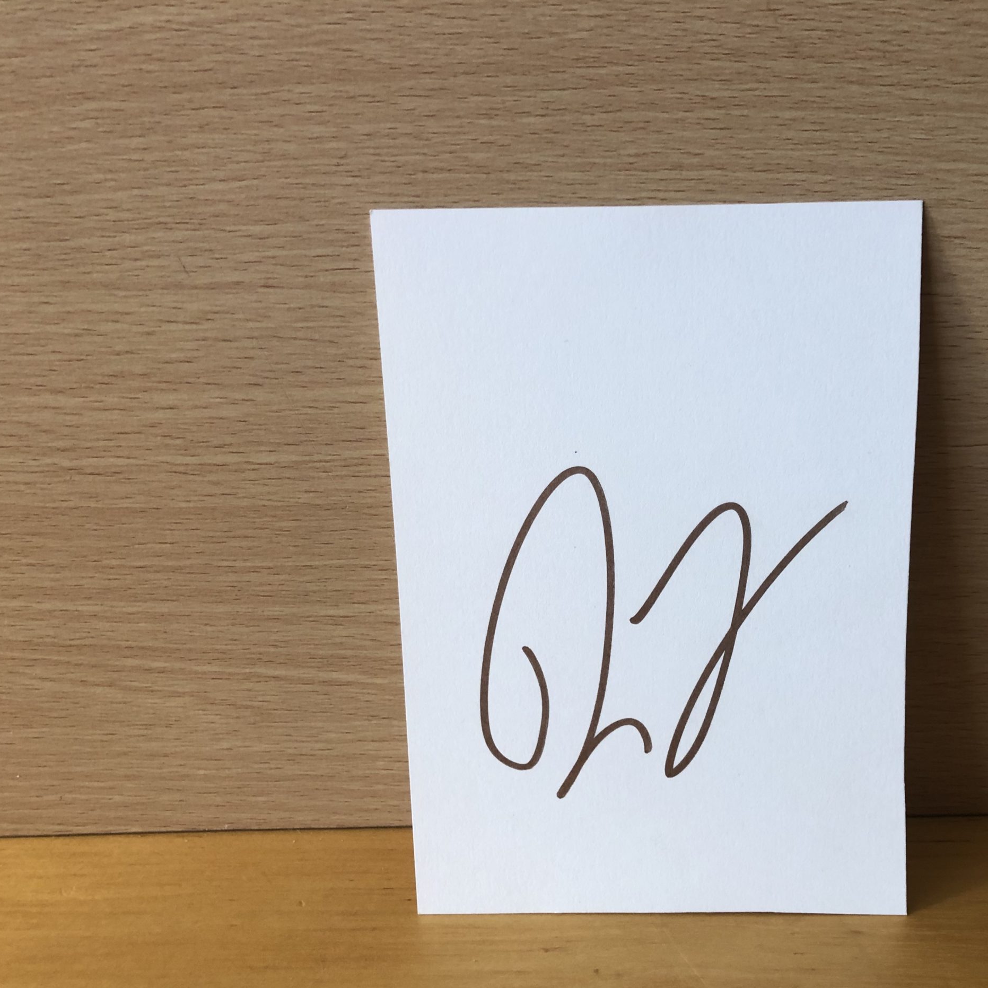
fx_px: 1098
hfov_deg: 47.7
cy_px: 505
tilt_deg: -25.2
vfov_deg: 48.4
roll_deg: -1.1
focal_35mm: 34
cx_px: 657
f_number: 1.8
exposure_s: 1/30
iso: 32
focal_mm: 3.99
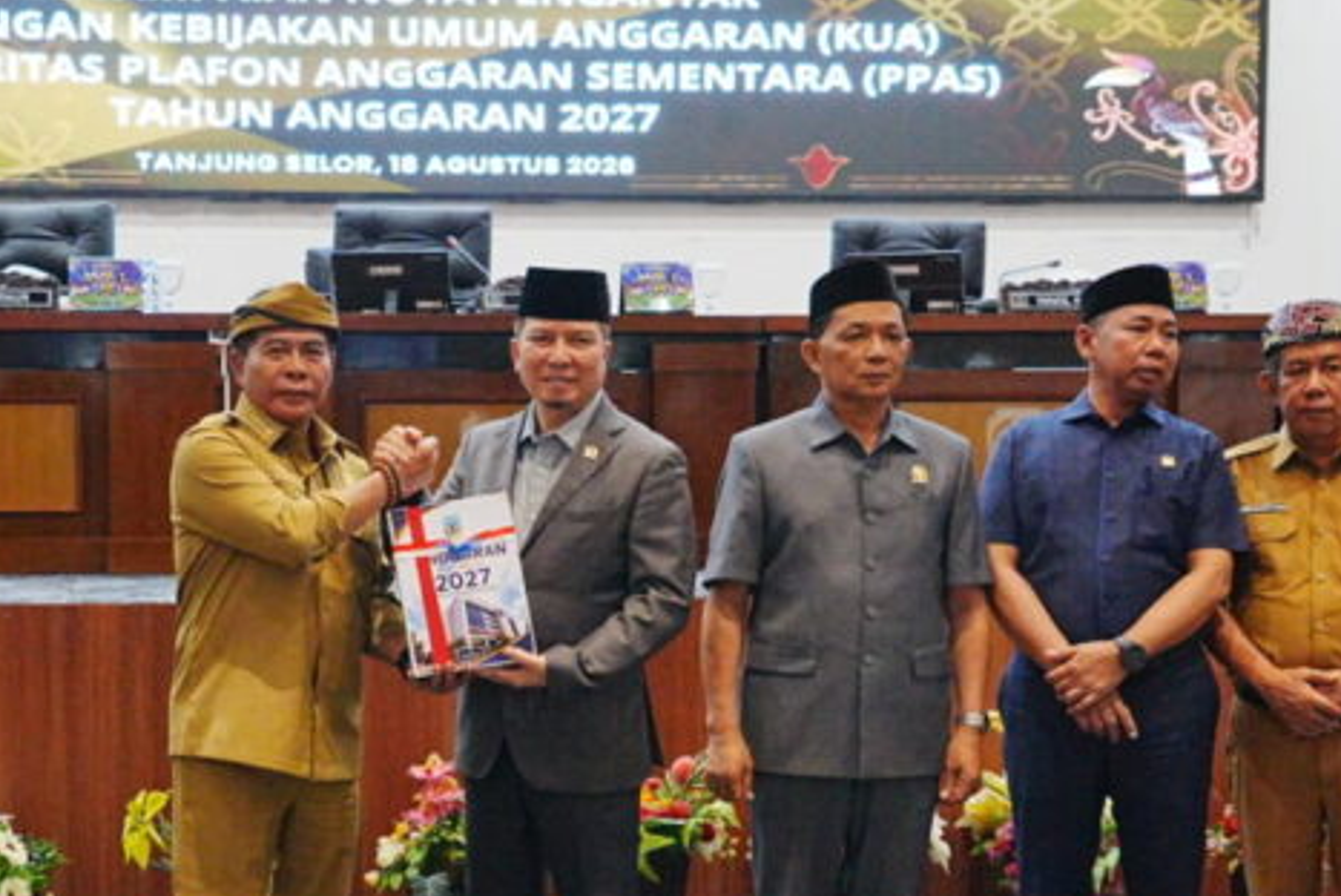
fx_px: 2274
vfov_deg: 22.2
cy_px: 579
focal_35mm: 61
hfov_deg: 32.6
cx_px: 454
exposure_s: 1/125
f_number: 6.3
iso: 10000
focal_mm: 38
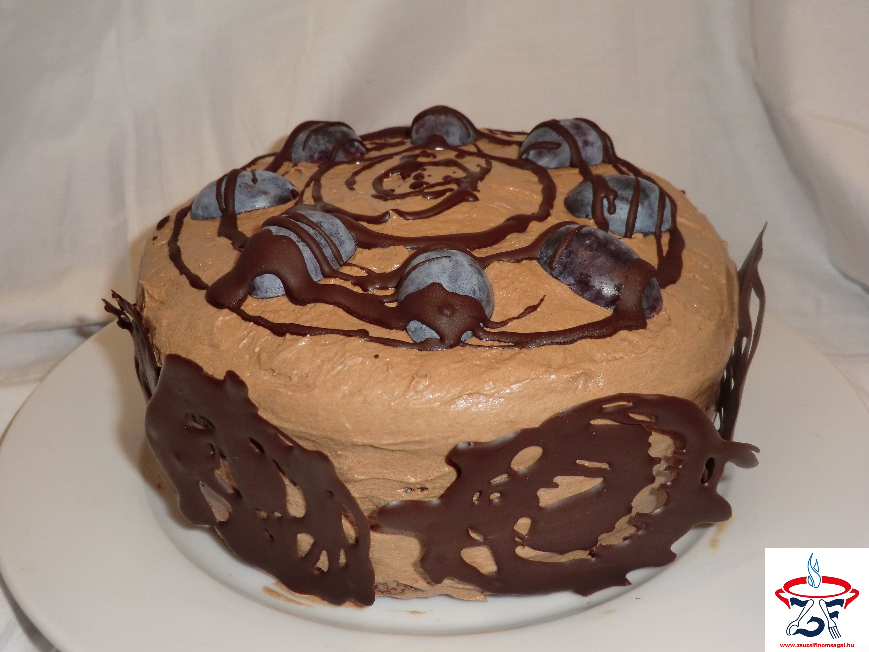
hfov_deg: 54.0
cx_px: 434
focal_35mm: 34
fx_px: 854
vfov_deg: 41.8
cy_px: 326
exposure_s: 1/60
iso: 160
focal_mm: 6.1
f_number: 3.6
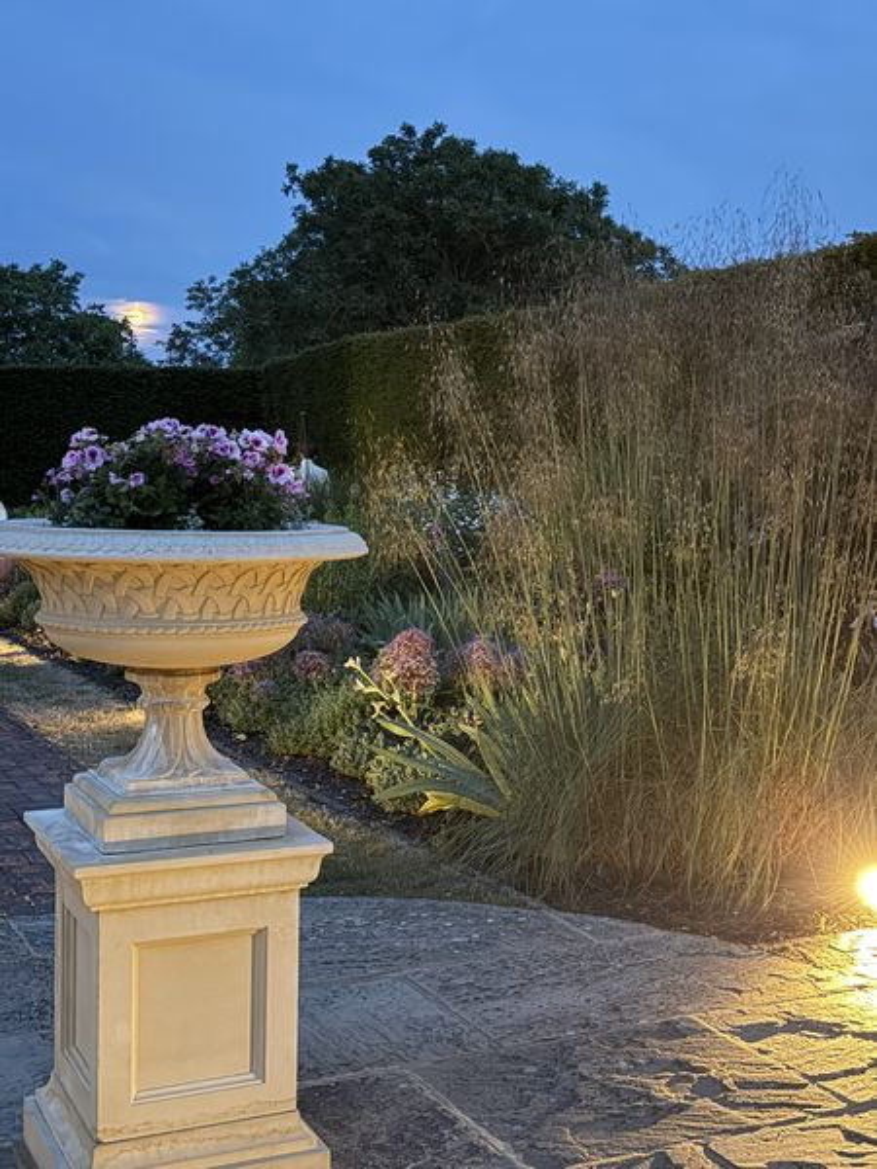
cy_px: 584
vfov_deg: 39.7
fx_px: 1621
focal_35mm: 48
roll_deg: -1.6
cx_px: 438
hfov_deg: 30.3
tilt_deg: -4.8
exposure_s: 1/9
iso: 500
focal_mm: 6.76
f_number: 1.78
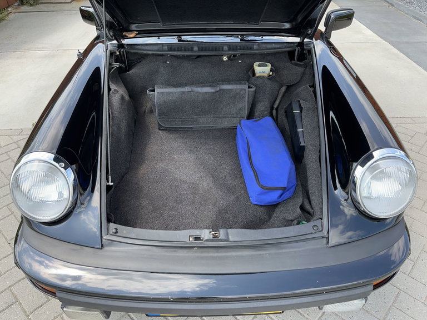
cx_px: 214
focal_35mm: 26
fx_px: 321
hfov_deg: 67.3
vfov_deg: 53.1
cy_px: 160
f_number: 1.6
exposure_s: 1/608
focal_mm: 5.1
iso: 50
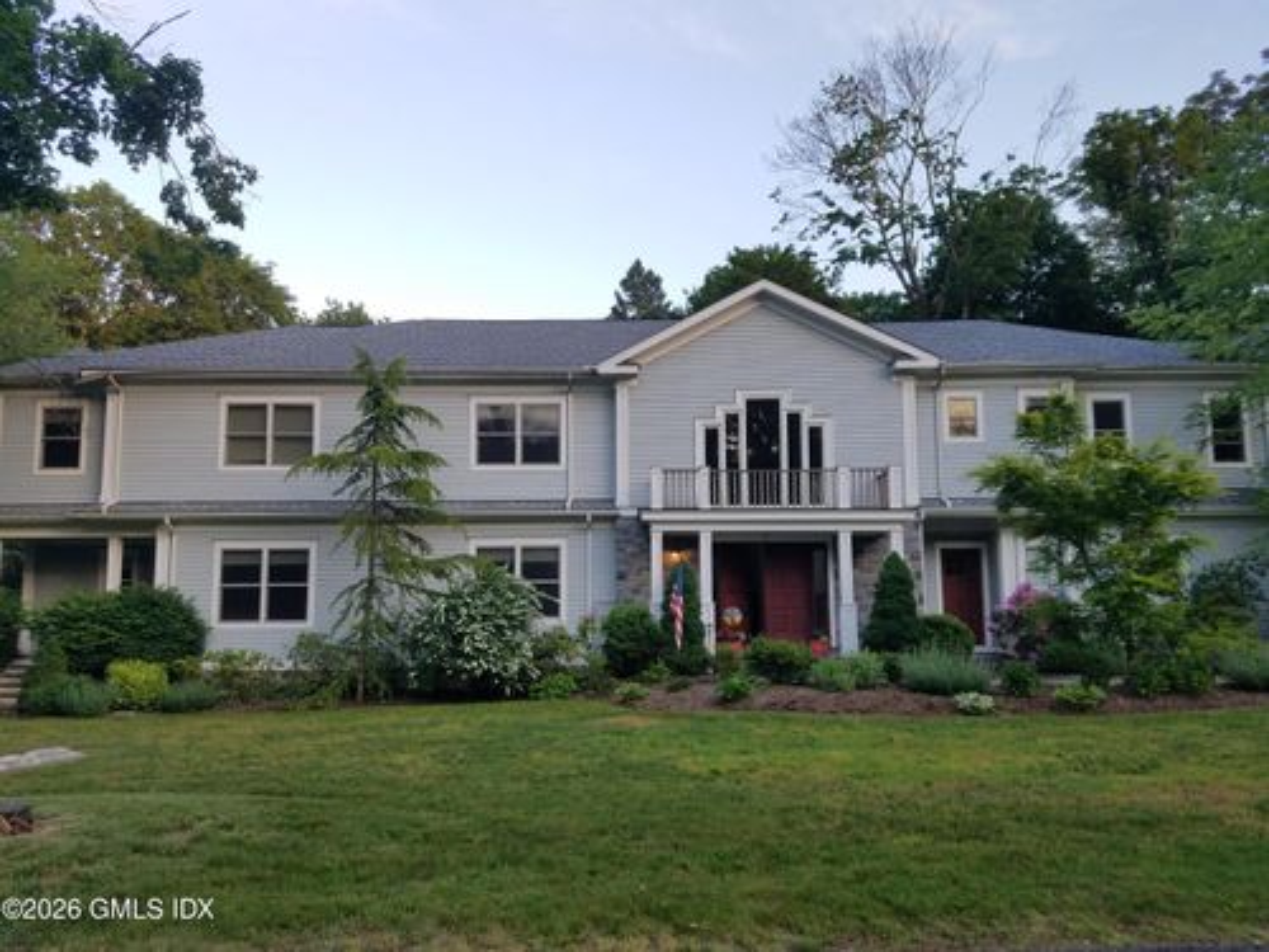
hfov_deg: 67.3
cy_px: 476
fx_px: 953
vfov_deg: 53.1
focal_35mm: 26
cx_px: 634
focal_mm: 4.2
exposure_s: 1/235
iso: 50
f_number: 1.7
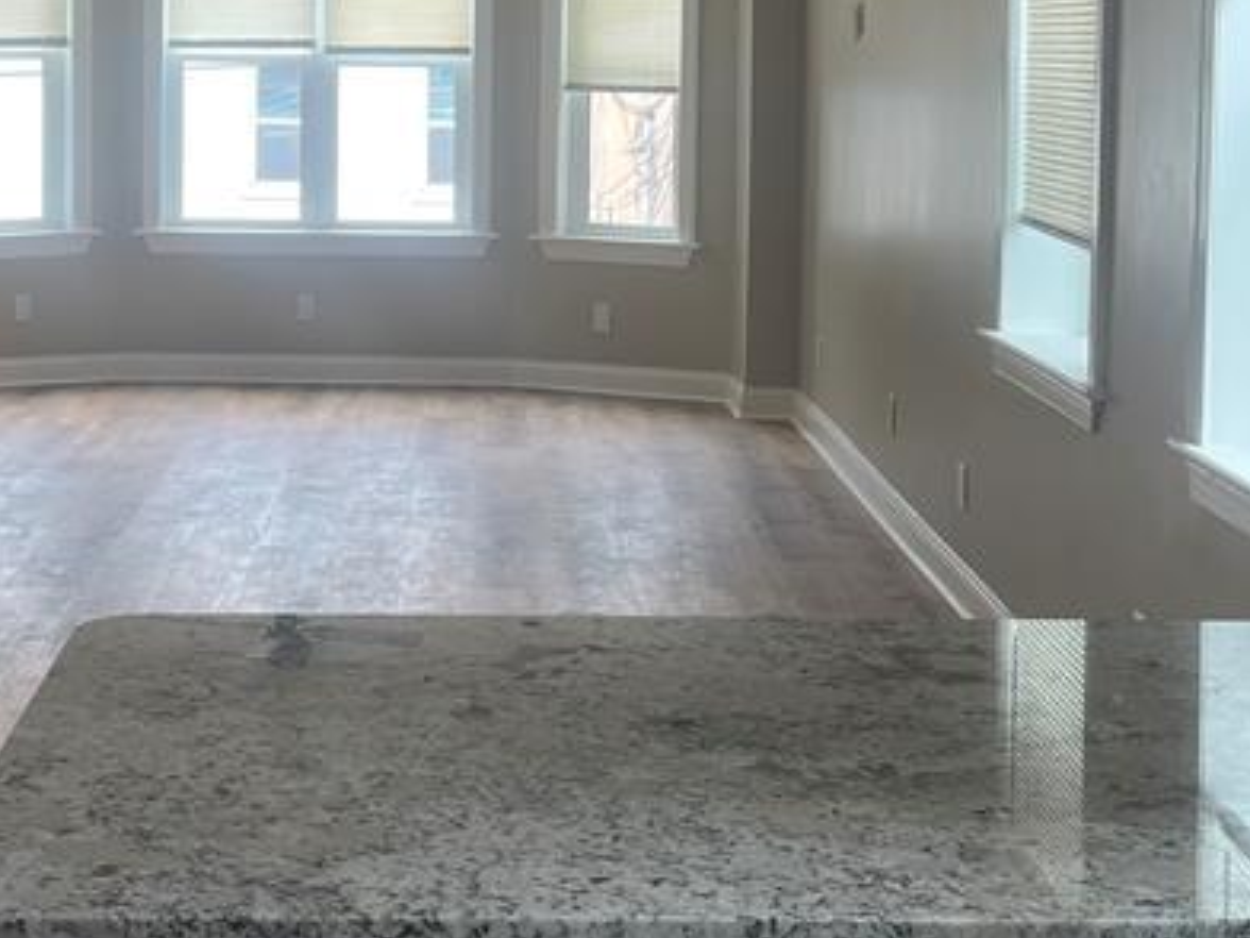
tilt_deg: -3.3
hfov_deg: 28.5
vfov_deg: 21.2
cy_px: 137
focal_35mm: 68
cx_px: 501
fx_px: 2456
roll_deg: -0.8
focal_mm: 5.1
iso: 50
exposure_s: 1/122
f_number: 1.6
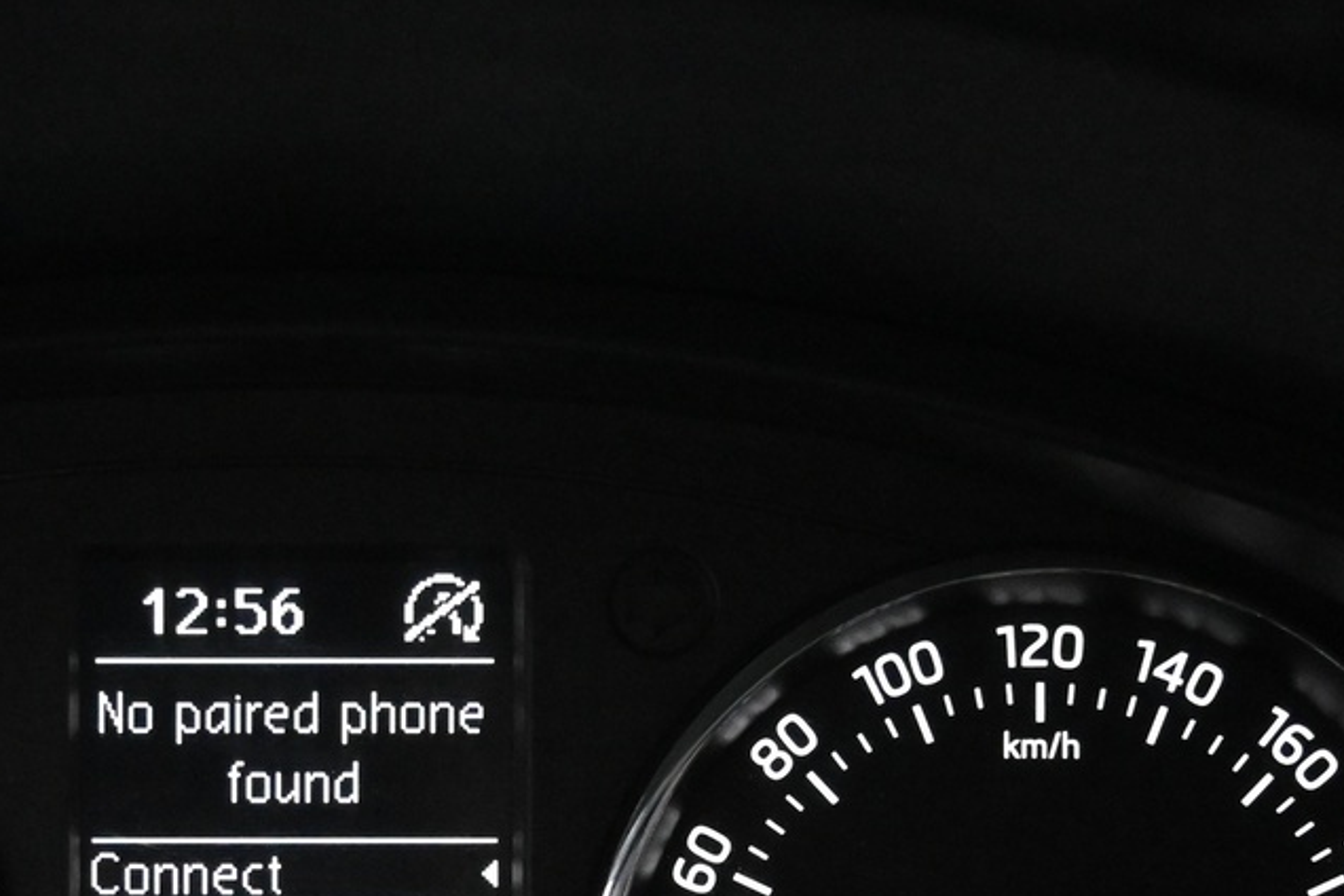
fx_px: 3207
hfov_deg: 23.3
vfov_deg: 15.6
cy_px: 866
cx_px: 281
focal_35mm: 86
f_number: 4
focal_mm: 22.5
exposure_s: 1/60
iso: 6400
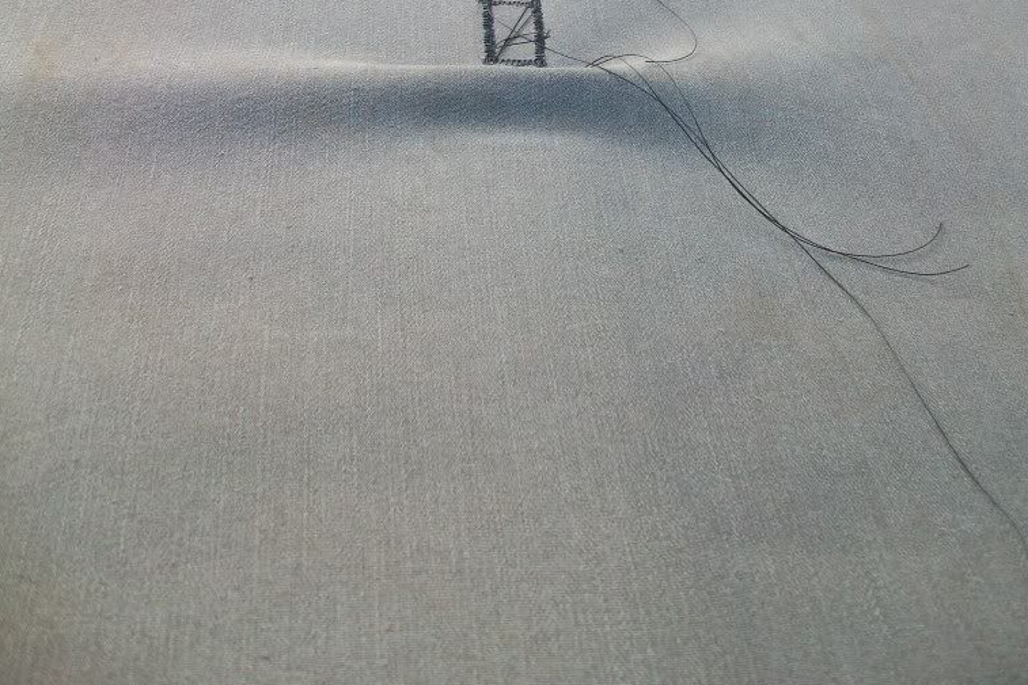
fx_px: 1285
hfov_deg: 43.6
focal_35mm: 45
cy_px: 16
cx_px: 517
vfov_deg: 28.2
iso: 64
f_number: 2.8
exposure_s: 1/80
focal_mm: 5.7
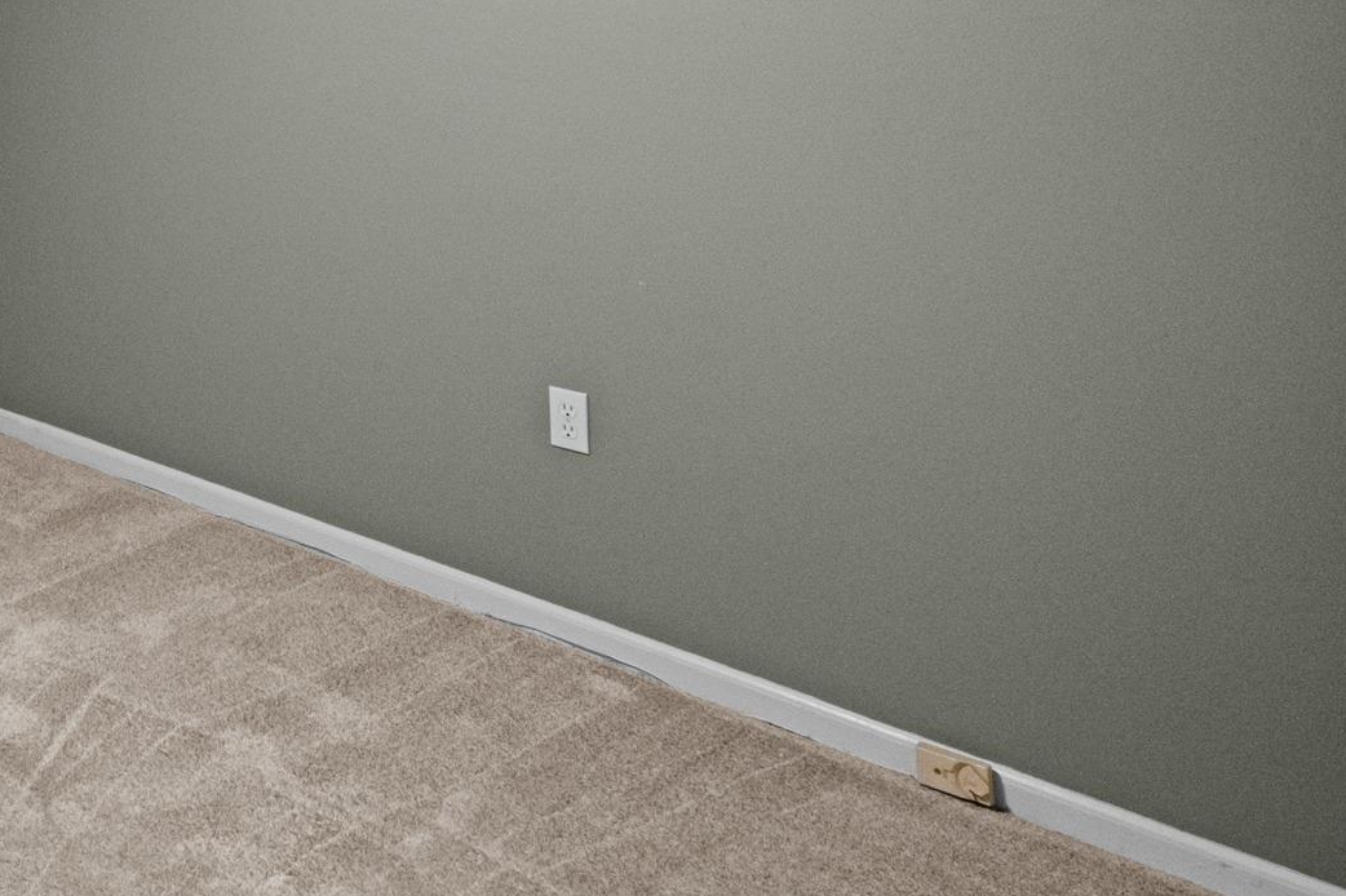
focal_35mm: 36
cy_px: -45
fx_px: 1345
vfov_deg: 33.1
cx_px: -208
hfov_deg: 40.3
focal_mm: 10
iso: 800
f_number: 8
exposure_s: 1.3
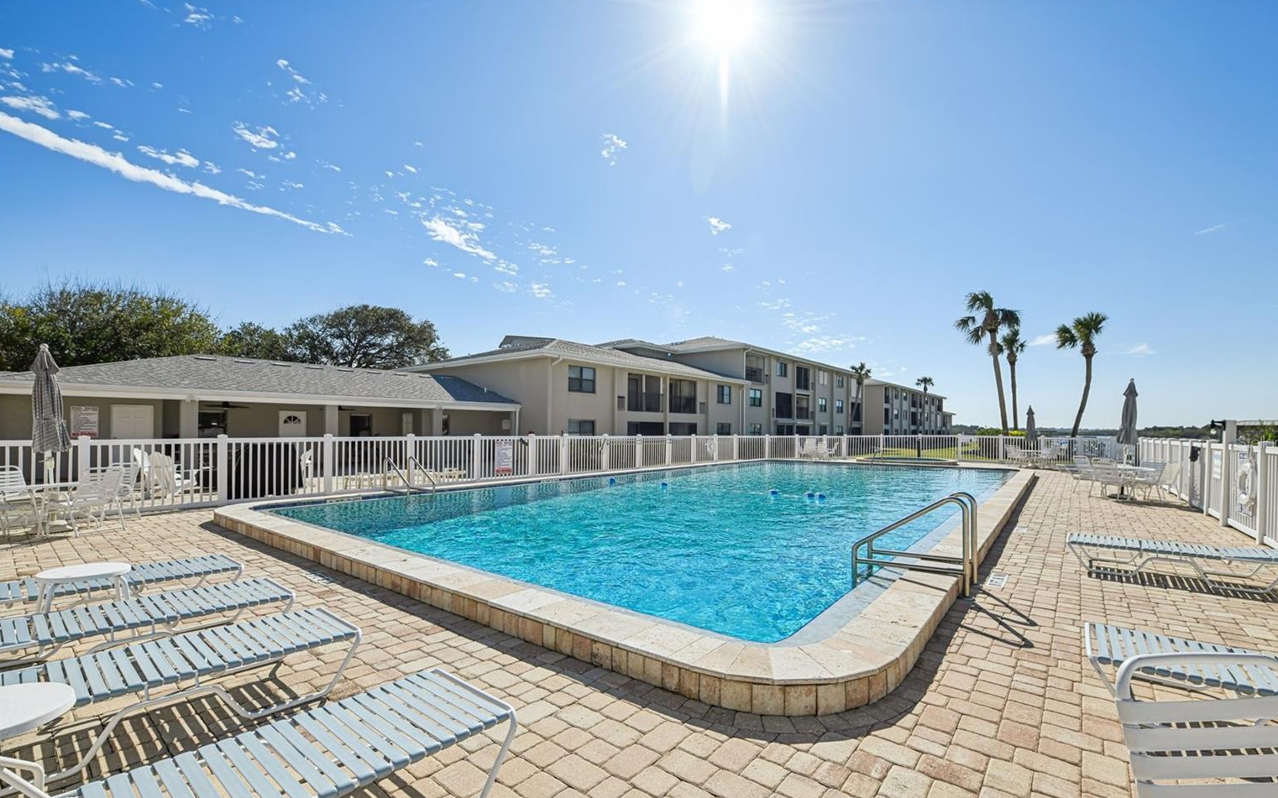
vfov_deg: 74.5
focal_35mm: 15
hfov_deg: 101.5
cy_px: 442
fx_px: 522
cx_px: 641
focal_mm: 14
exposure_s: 1/2000
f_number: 8
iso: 400
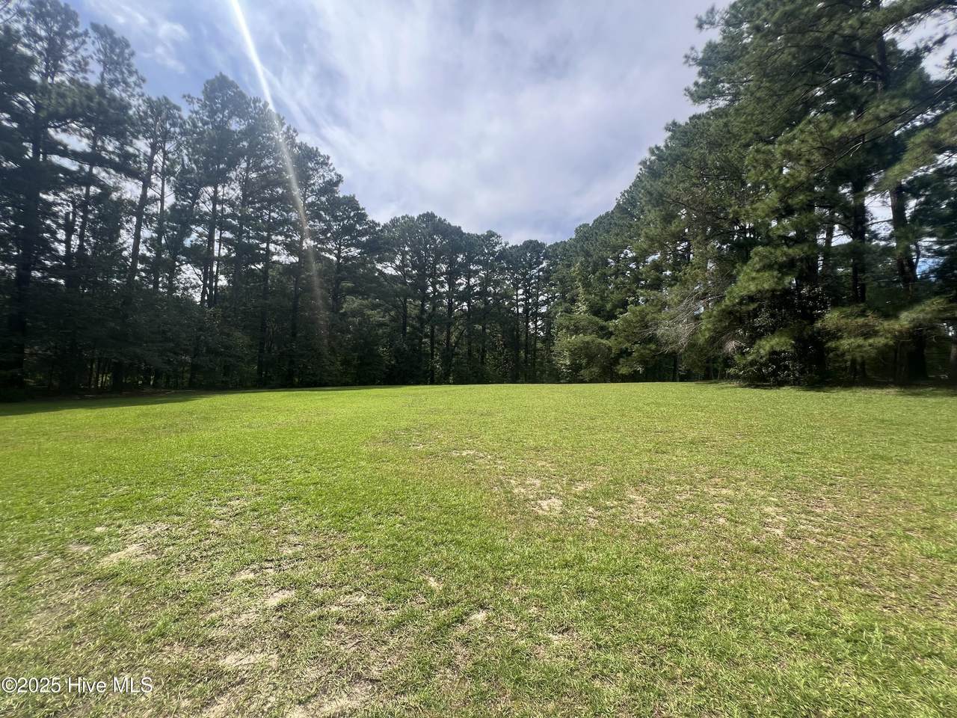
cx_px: 478
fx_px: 359
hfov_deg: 106.2
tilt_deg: +2.5
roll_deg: -2.9
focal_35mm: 13
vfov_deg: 89.9
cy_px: 359
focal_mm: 1.57
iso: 32
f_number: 1.8
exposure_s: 1/686
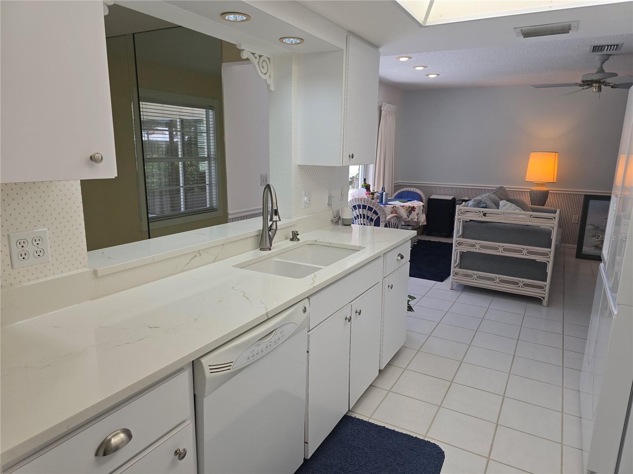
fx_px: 421
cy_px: 237
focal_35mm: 23
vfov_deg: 58.9
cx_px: 316
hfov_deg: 73.9
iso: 25
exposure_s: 1/120
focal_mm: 6.3
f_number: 1.7
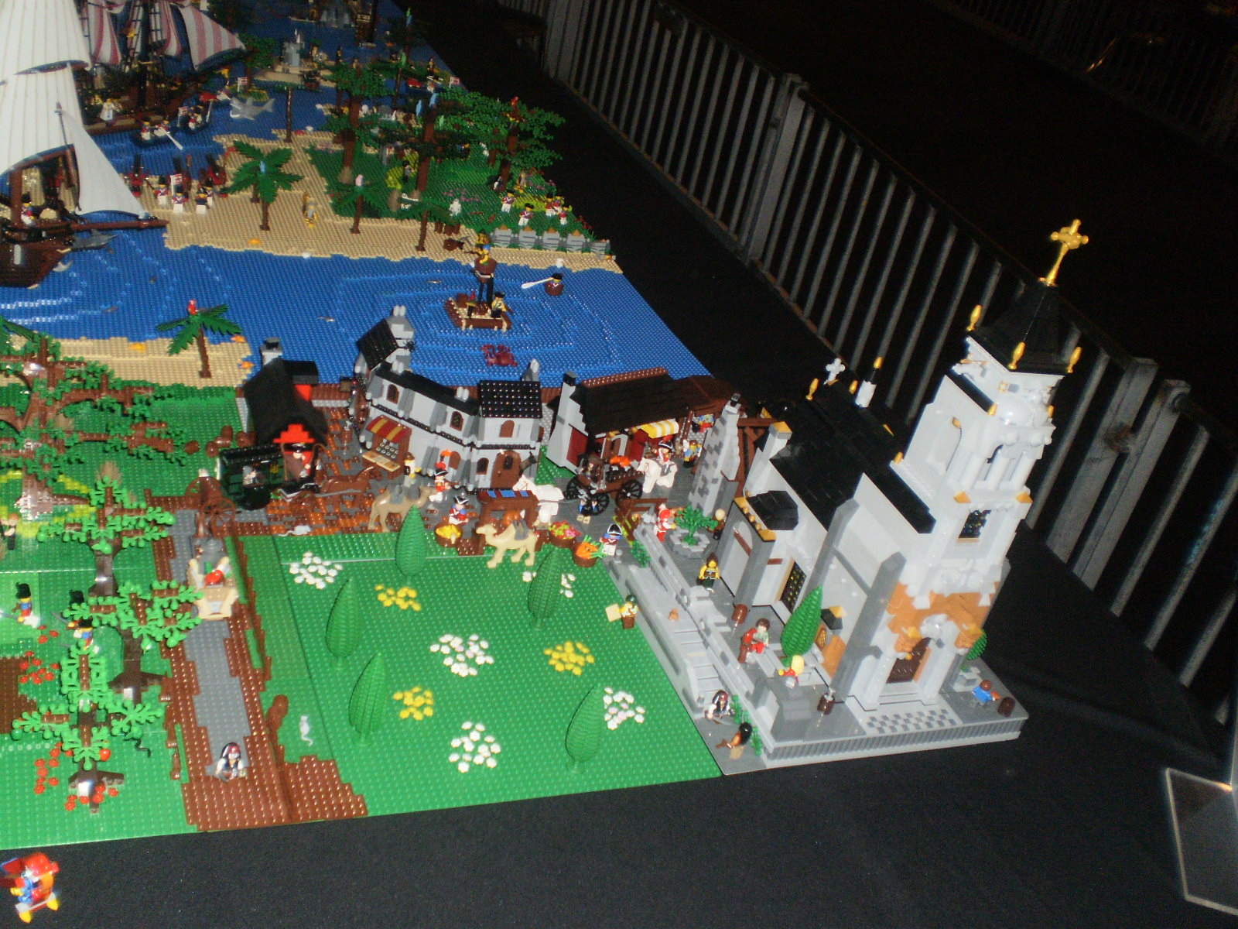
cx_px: 619
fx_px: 1287
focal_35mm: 36
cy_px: 464
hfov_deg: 51.4
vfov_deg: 39.7
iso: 200
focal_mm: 6.3
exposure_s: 1/30
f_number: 3.1
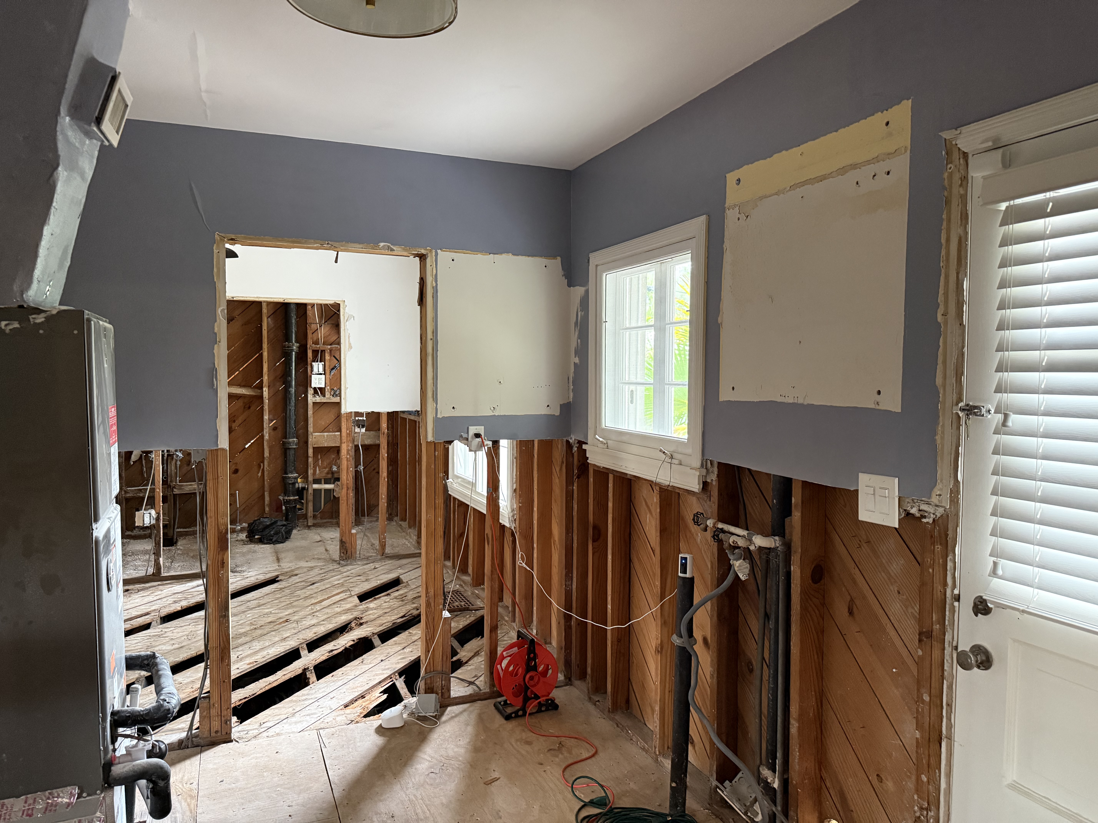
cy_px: 412
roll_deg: -1.2
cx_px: 549
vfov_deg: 56.8
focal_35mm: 24
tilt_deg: -1.4
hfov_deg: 71.6
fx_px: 761
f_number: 1.78
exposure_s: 1/60
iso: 800
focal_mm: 6.76
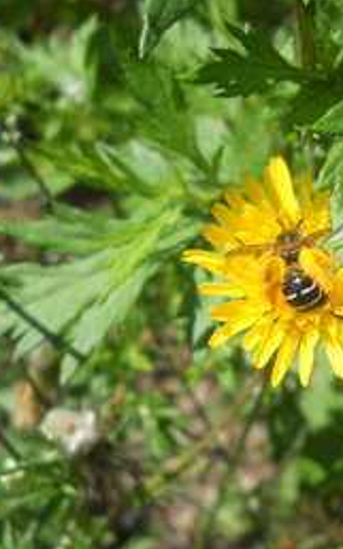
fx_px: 883
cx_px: 345
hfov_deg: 21.2
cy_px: 276
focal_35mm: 59
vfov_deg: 34.6
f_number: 5.5
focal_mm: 6.72
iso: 80
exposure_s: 1/250
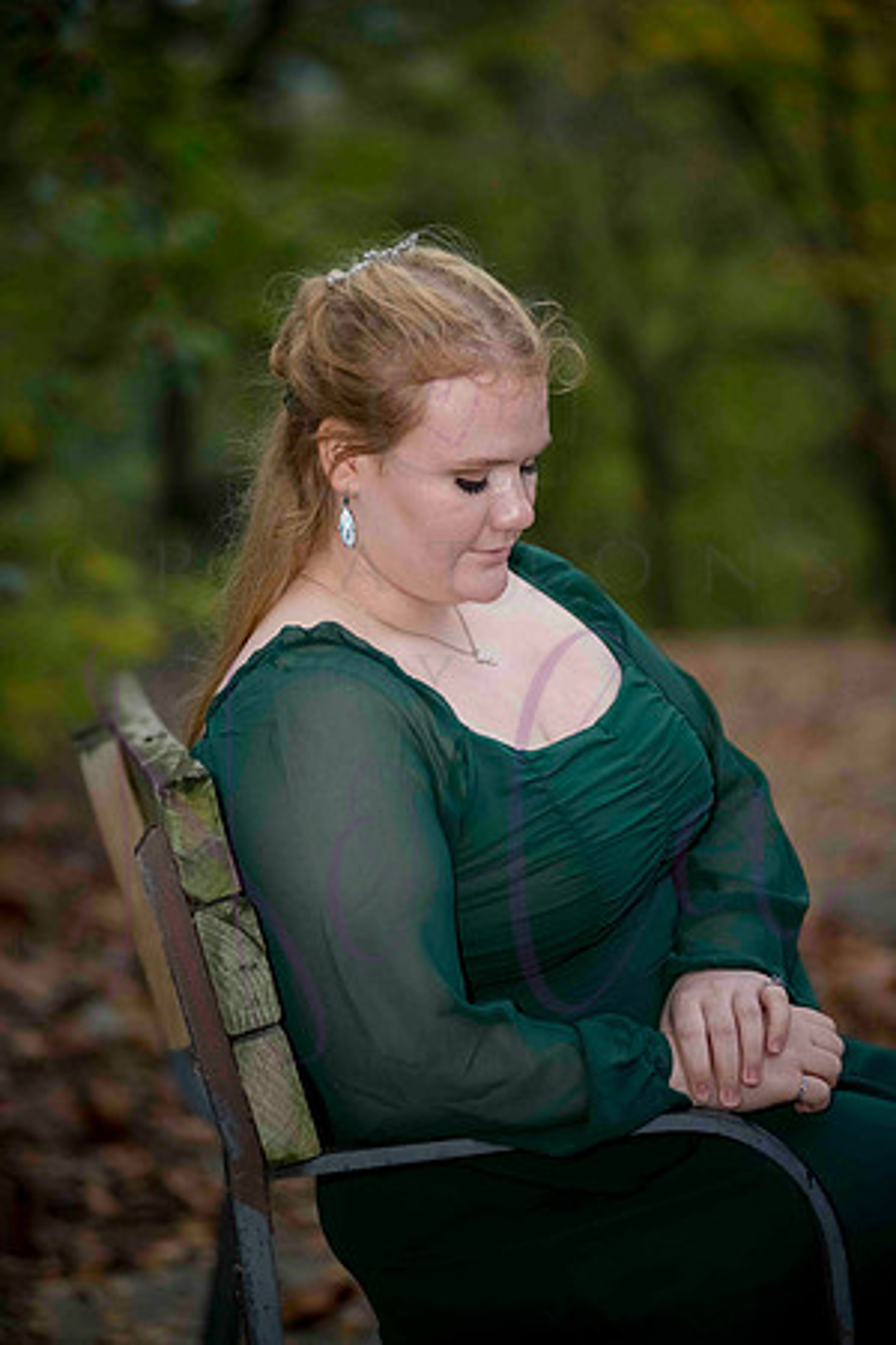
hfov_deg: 13.7
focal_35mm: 100
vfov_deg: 20.4
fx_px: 3733
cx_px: 448
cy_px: 672
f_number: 2.8
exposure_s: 1/320
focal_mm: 100
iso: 1600
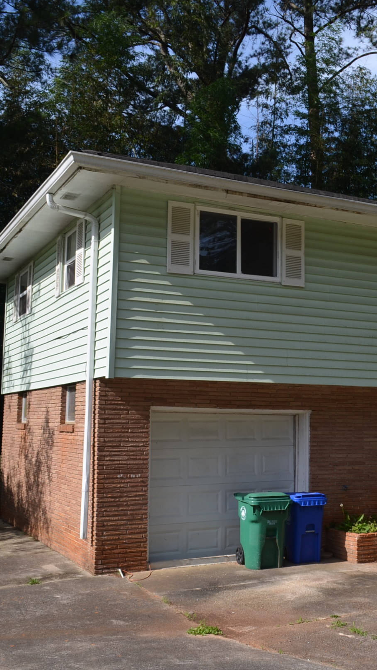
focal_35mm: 43
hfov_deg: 27.1
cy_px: 333
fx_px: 764
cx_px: 305
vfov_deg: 47.4
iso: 100
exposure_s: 1/200
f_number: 8
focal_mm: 18
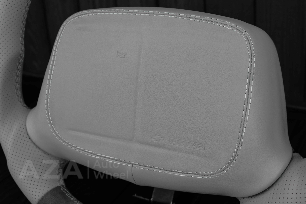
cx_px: 153
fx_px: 446
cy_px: 102
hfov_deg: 37.8
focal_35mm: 52
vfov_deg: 25.8
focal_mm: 35
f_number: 6.3
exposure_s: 1/125
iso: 500
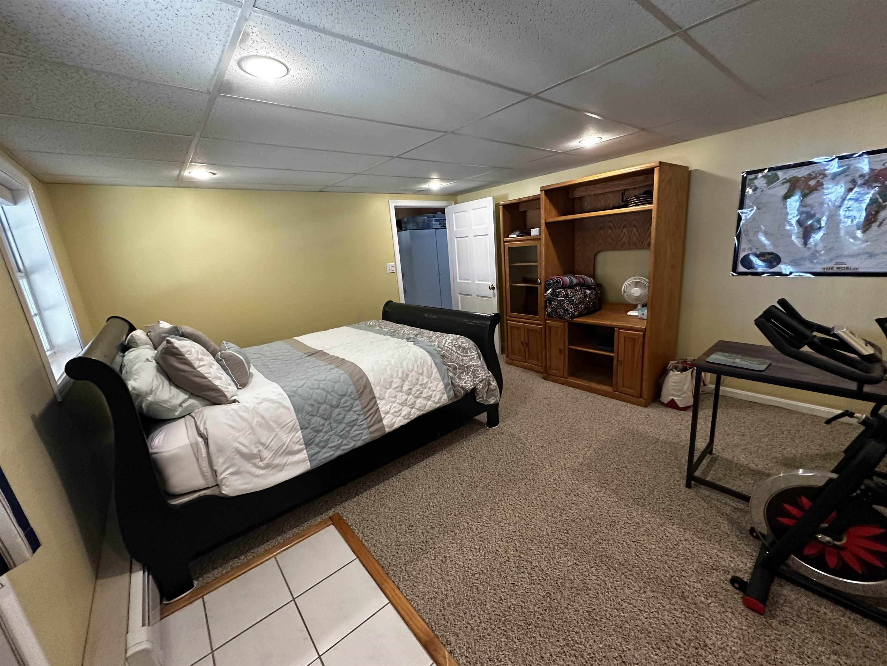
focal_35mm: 14
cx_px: 444
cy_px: 333
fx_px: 359
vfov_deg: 85.7
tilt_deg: -13.9
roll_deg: +4.0
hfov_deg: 102.1
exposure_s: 1/60
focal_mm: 2.22
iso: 320
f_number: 2.2
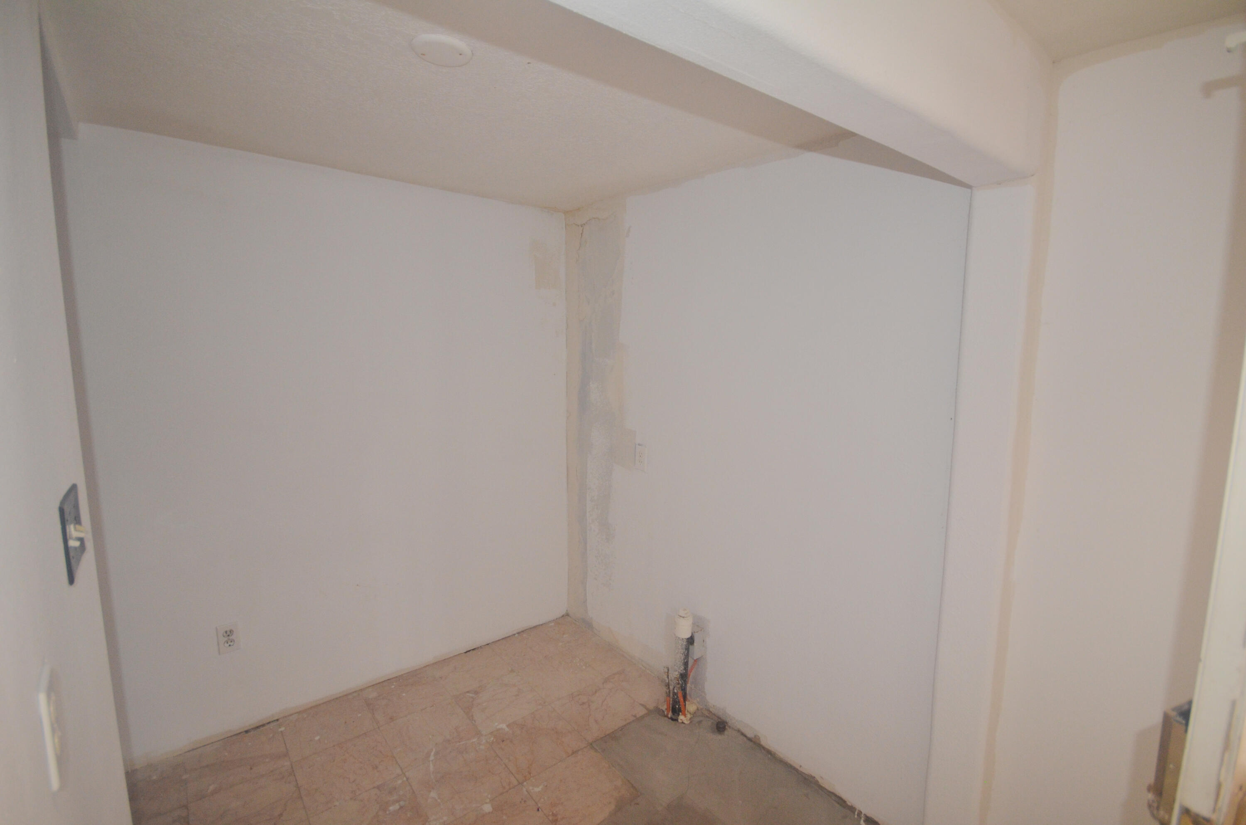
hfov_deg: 95.1
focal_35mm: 16
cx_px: 623
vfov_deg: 71.8
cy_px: 412
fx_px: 570
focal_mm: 11
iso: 800
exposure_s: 1/60
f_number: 4.2
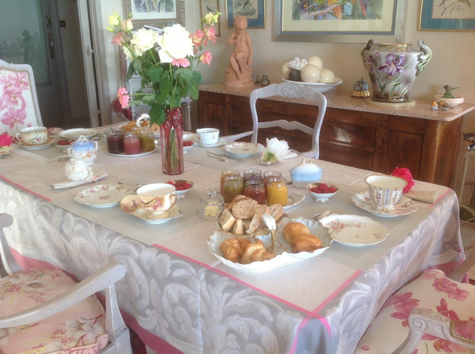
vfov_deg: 40.6
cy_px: 177
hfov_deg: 52.7
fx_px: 480
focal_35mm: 35
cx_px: 238
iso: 64
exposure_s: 1/30
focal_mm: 4.28
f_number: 2.4
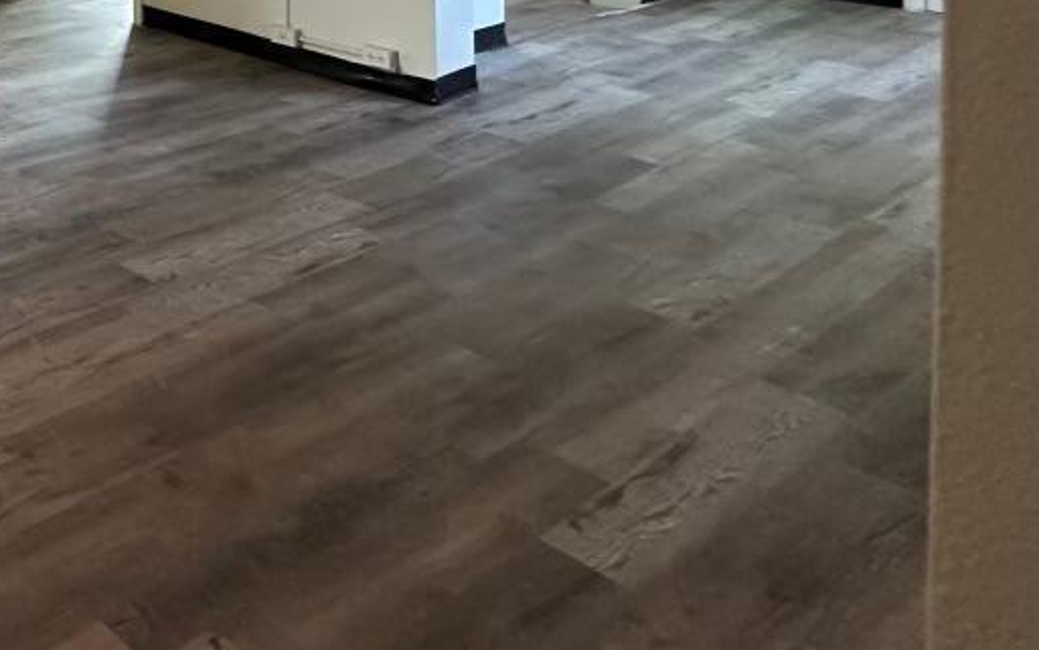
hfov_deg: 37.4
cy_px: -207
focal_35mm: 37
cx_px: -253
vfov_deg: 28.1
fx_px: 1048
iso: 320
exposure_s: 1/60
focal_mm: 2.22
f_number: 2.2
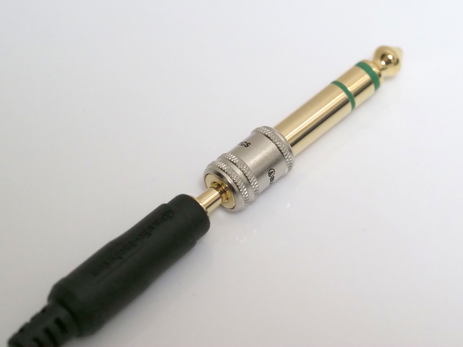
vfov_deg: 12.3
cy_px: 174
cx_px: 232
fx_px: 1605
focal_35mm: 120
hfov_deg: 16.4
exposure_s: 1/125
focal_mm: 60
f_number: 5
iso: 2500
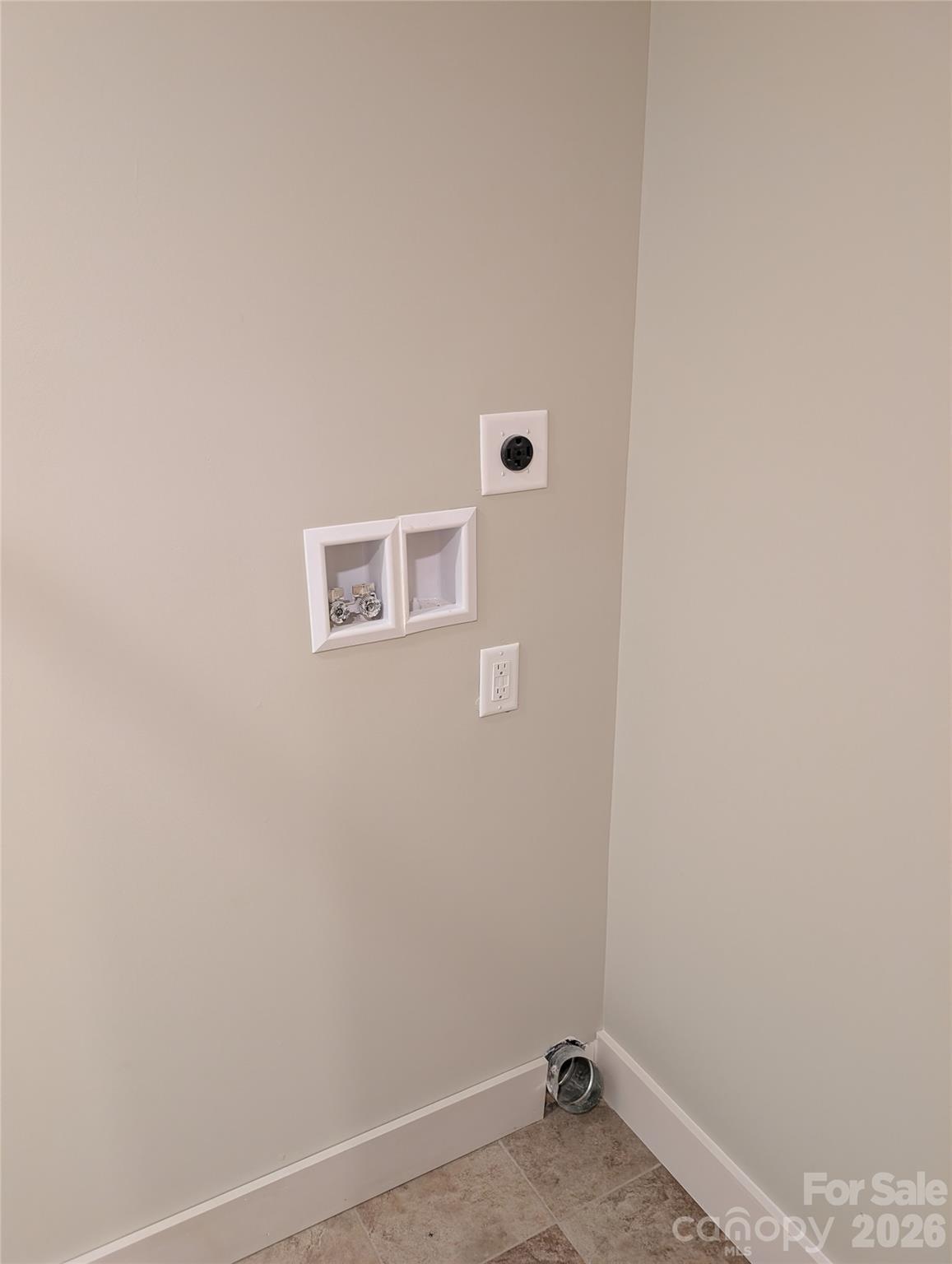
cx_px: 476
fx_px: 878
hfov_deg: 56.9
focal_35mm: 24
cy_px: 632
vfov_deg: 71.5
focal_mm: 6.9
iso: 194
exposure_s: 1/30
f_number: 1.68
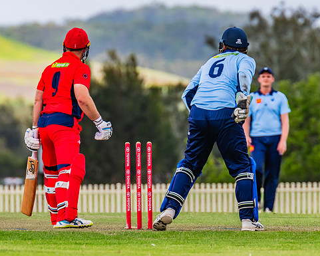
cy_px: 124
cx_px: 150
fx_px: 8810
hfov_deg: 2.1
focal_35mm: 930
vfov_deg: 1.7
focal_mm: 600
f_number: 10
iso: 800
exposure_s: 1/1250
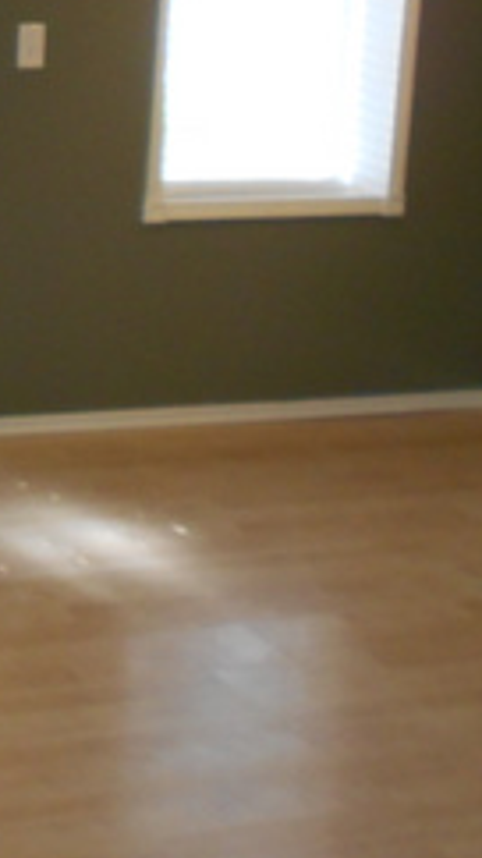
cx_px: -223
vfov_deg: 27.9
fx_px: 1705
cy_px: 230
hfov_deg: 15.0
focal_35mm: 75
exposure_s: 1/30
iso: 200
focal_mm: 4.6
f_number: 3.2
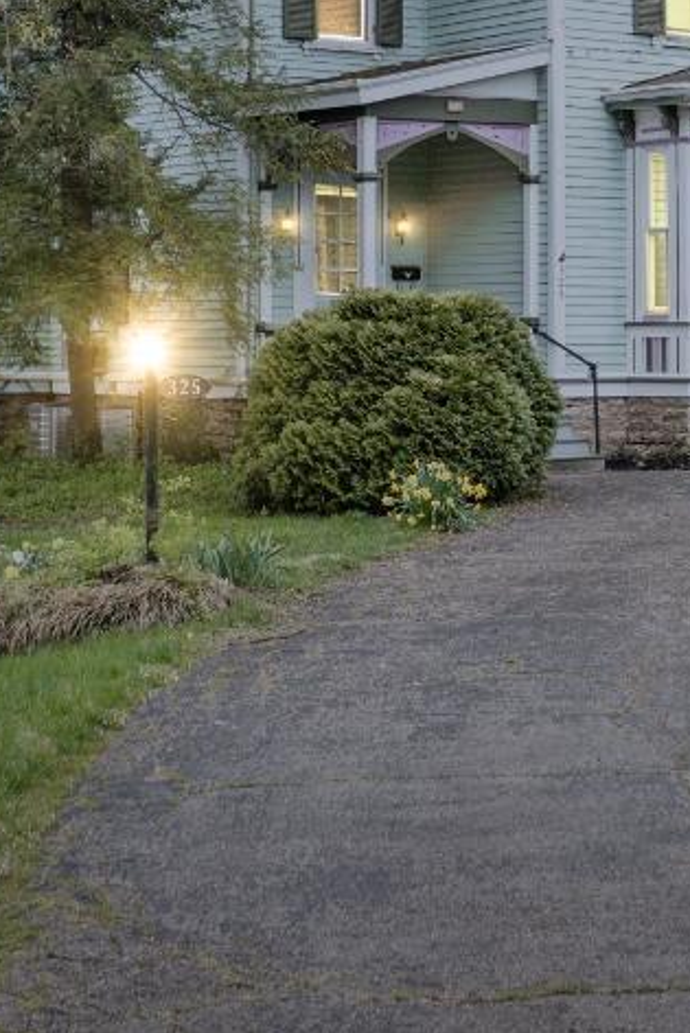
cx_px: 526
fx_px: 2557
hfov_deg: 15.3
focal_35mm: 89
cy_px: 69
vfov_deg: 22.2
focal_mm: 10.26
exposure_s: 1/800
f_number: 3.2
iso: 100
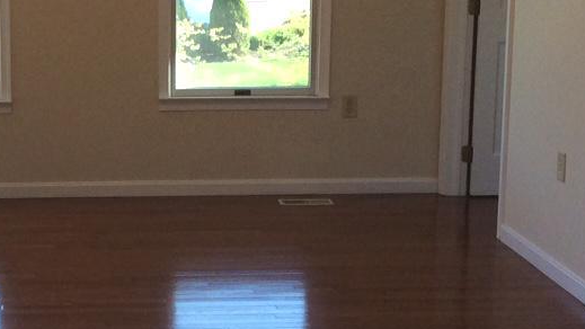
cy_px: 167
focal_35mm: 87
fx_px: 1350
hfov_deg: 24.0
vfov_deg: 13.9
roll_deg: +0.9
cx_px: 105
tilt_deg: -11.7
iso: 64
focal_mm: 3.3
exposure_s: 1/120
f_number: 2.4
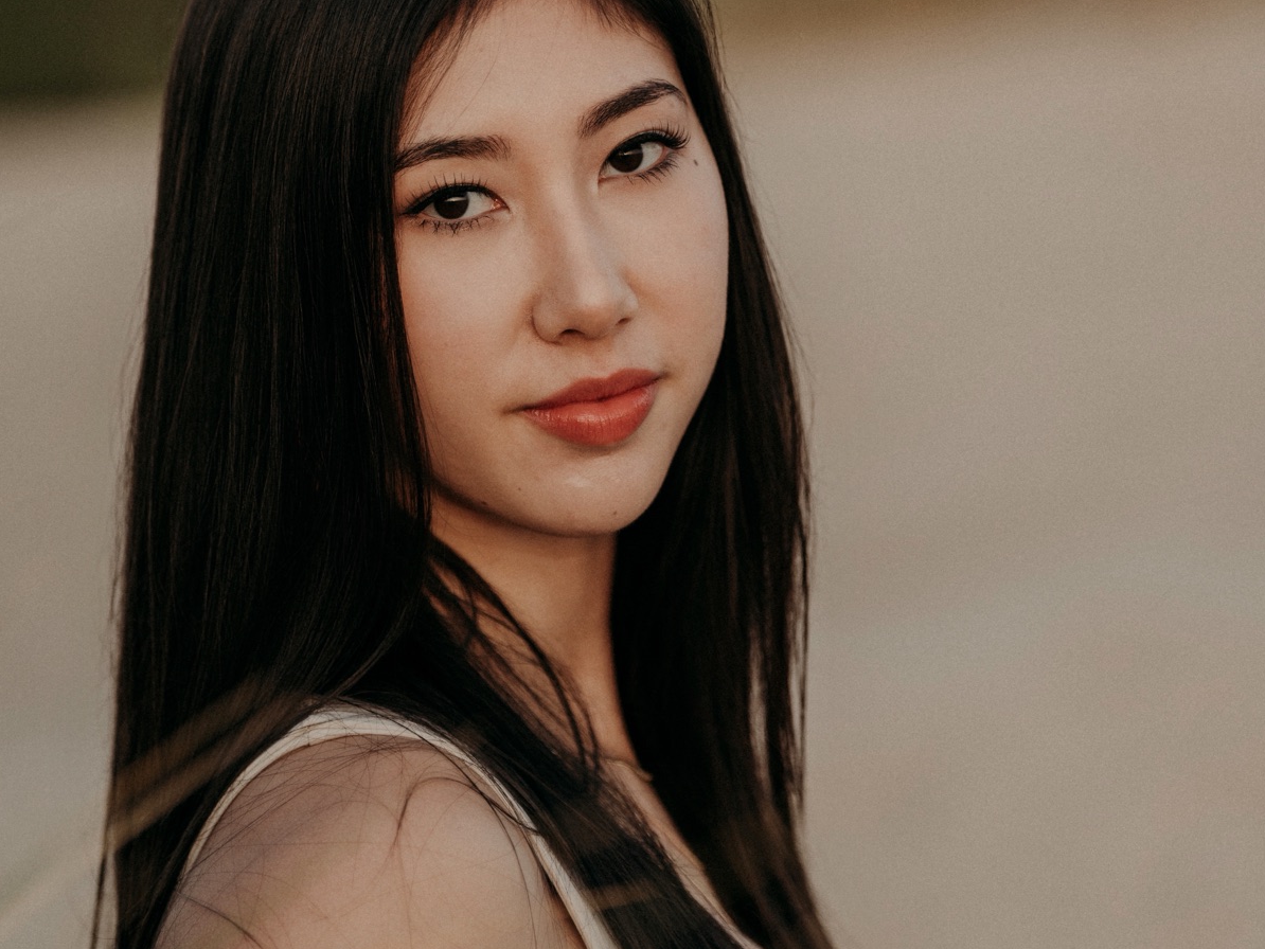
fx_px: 7310
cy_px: 422
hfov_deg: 9.9
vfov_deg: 7.4
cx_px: 634
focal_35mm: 200
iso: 125
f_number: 2.8
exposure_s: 1/640
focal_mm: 138
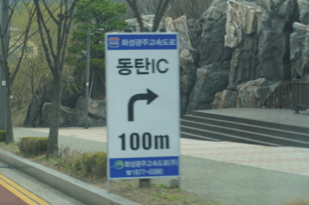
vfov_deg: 15.2
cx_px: 134
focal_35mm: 90
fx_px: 770
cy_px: 60
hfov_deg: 22.7
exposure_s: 1/100
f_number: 5.6
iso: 100
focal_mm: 41
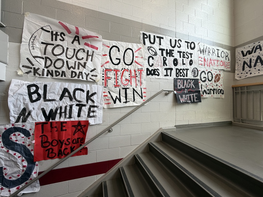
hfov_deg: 102.1
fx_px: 106
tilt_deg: -0.1
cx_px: 132
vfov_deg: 85.7
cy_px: 98
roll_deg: -1.0
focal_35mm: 14
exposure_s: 1/121
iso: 100
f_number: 2.2
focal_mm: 2.22
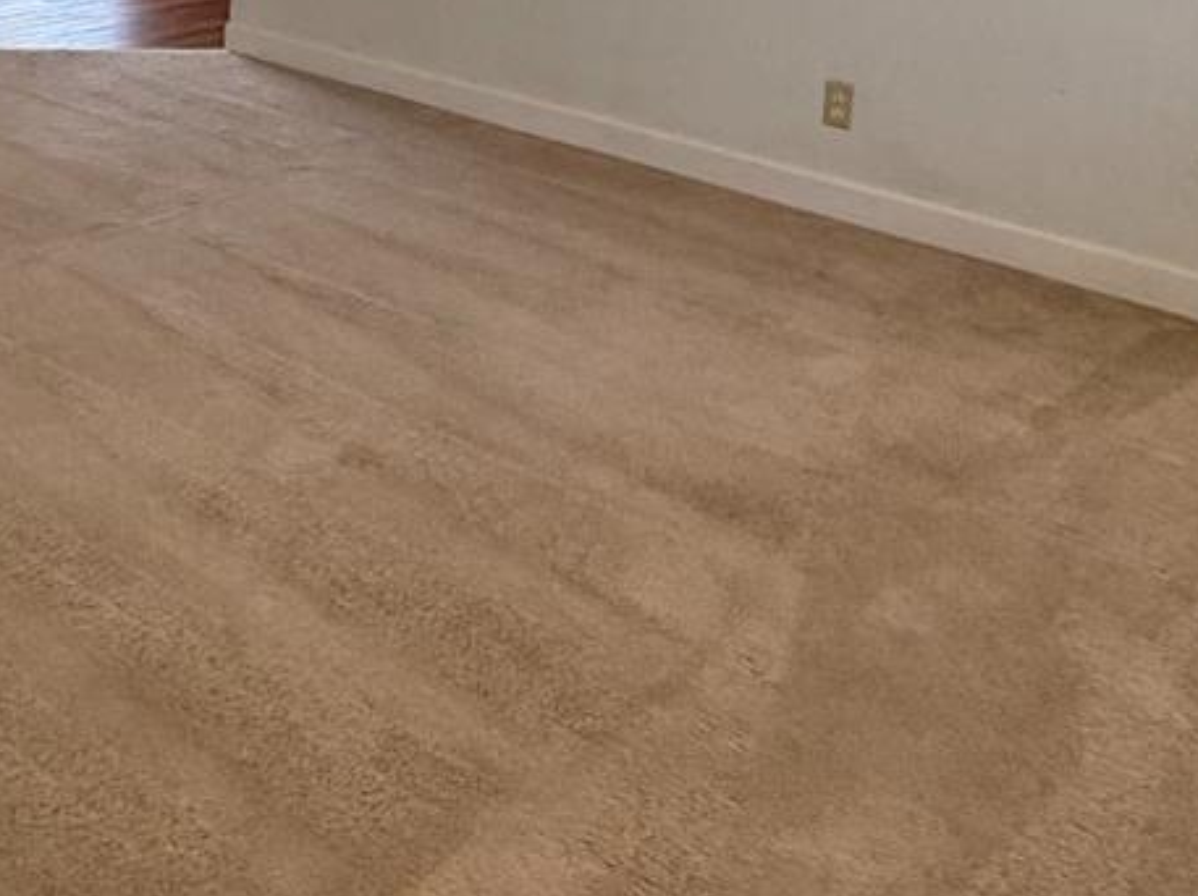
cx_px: 136
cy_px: -59
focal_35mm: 46
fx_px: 1591
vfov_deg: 28.9
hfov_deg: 38.6
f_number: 2.2
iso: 160
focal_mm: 2.22
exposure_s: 1/99
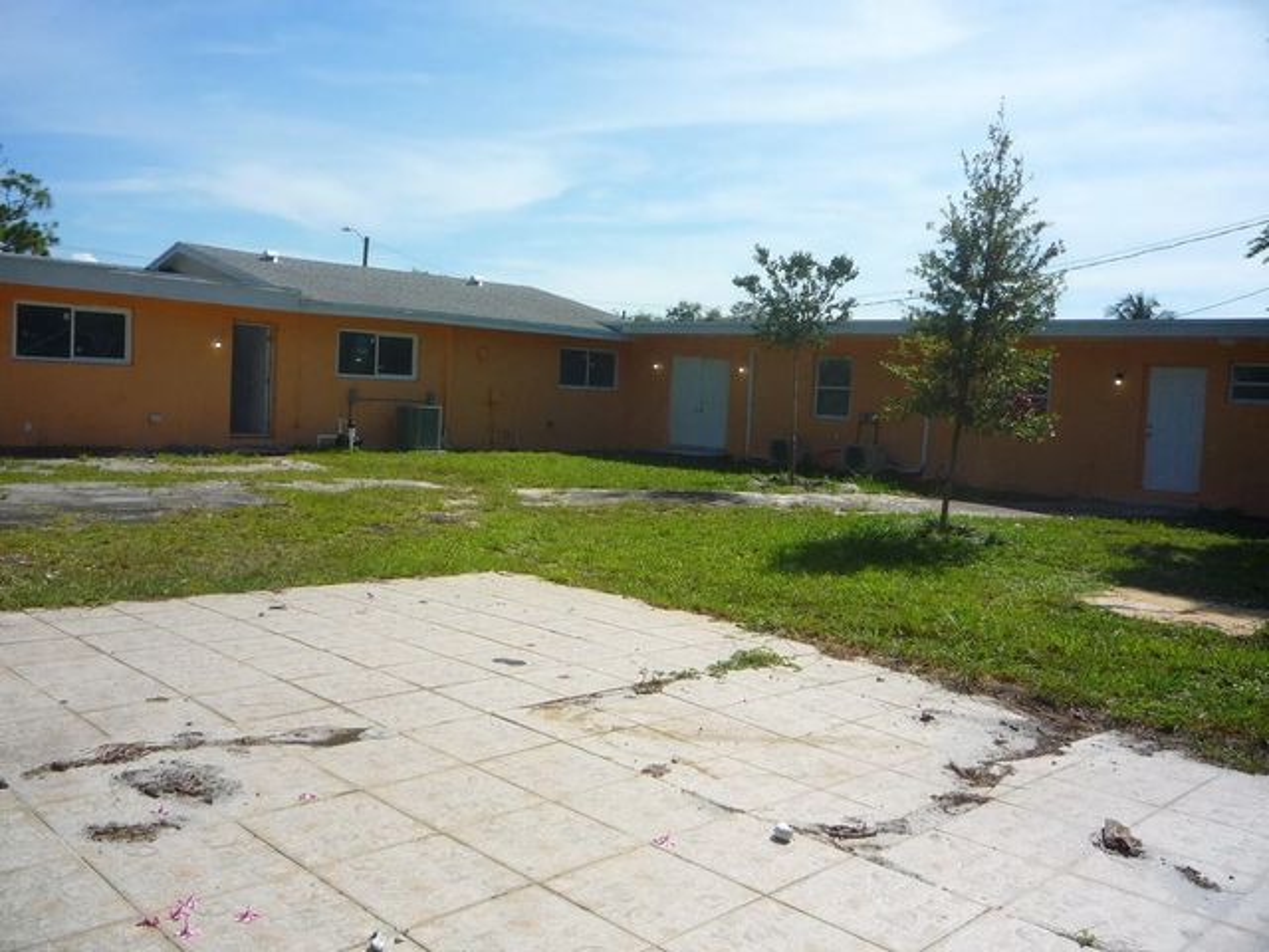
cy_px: 476
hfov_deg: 60.0
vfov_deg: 46.8
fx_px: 1100
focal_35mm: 30
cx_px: 634
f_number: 5.6
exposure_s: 1/500
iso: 100
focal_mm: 5.2
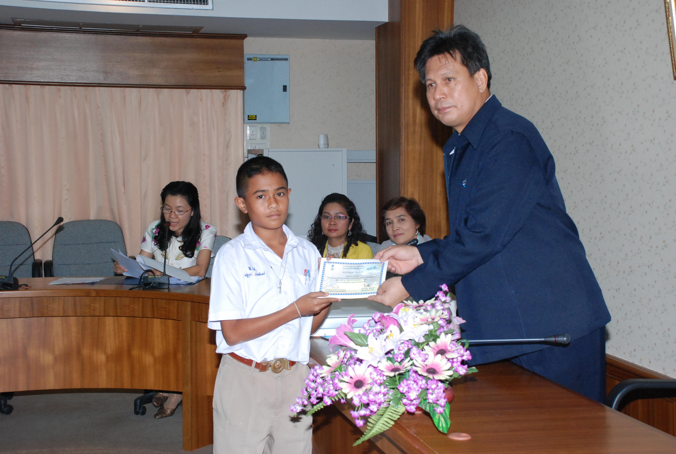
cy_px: 227
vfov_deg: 23.9
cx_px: 338
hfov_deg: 35.0
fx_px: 1073
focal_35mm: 57
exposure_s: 1/200
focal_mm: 38
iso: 1000
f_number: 8
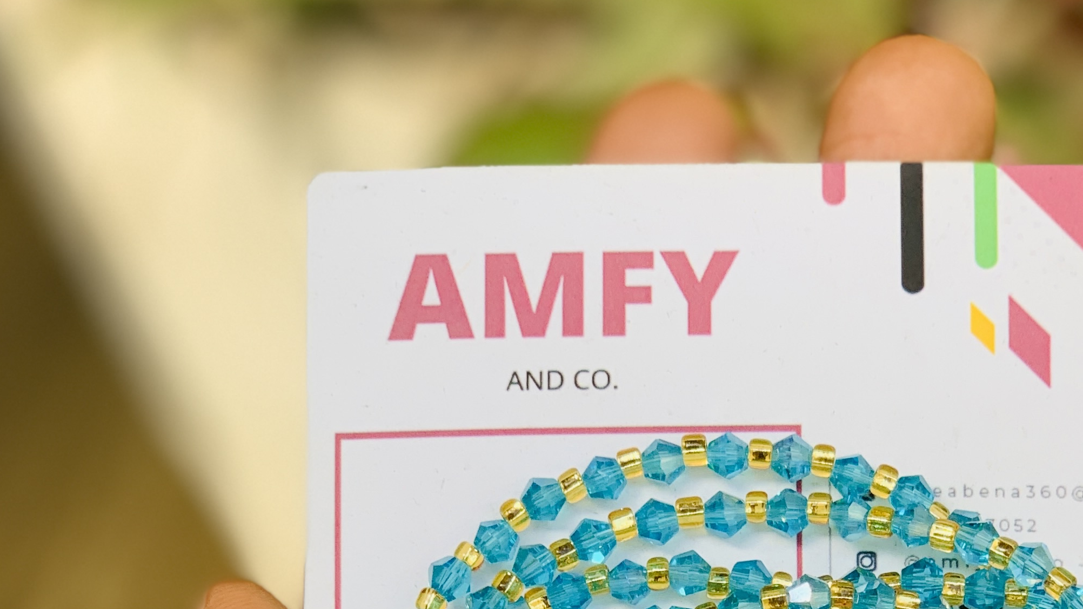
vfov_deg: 10.3
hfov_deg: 18.7
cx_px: 793
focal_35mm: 114
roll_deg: +1.1
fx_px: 3274
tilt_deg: -33.5
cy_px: 858
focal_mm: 6
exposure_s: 1/122
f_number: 2.4
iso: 20
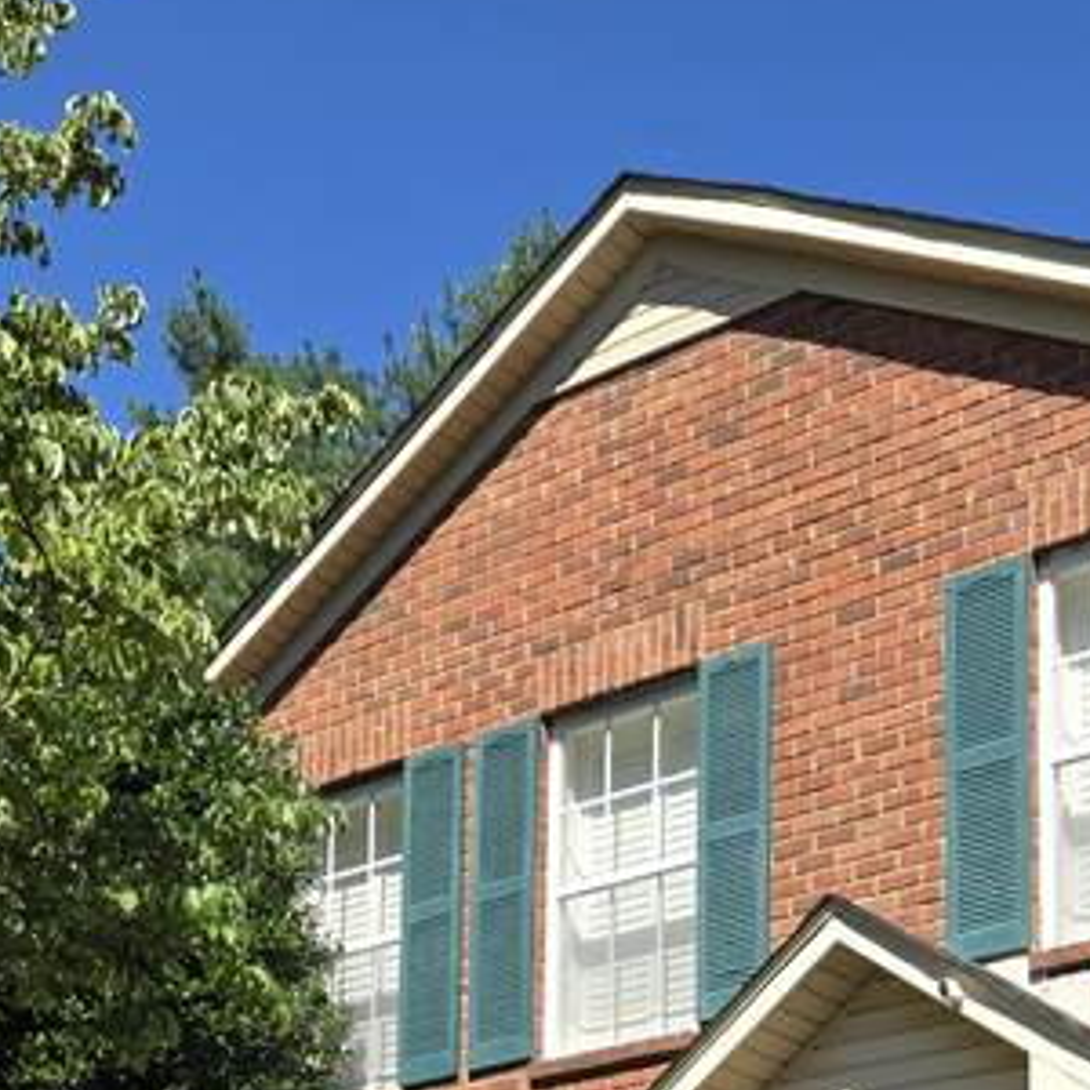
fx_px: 2316
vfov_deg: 23.2
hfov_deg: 25.6
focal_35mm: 65
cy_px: 1457
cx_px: 992
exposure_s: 1/1252
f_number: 1.8
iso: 25
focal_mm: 5.4
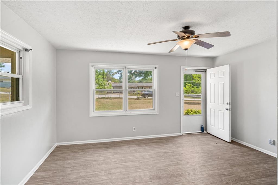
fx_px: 139
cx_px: 139
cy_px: 92
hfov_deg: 90.0
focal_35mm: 18
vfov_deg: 67.3
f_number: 8
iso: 100
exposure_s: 1/6
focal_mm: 18
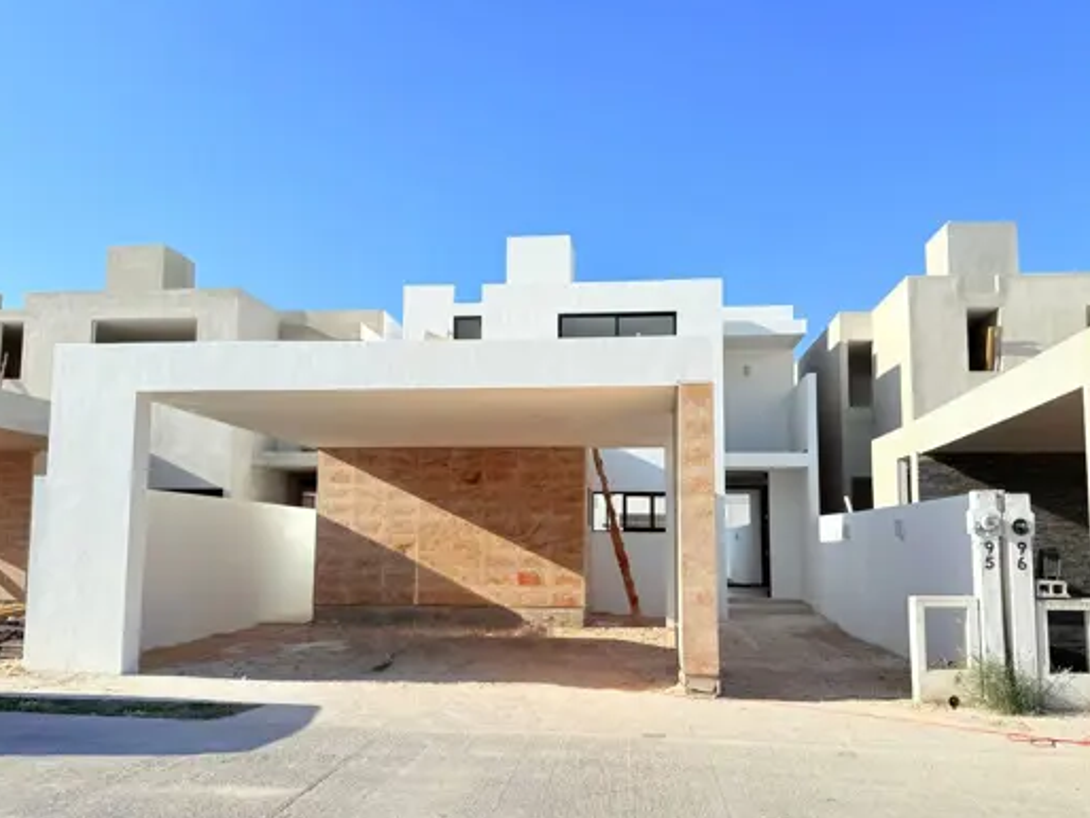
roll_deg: -0.6
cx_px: 547
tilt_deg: +5.6
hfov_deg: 63.4
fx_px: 882
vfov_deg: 49.7
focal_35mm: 28
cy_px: 451
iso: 80
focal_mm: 6.76
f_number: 1.78
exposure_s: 1/5714
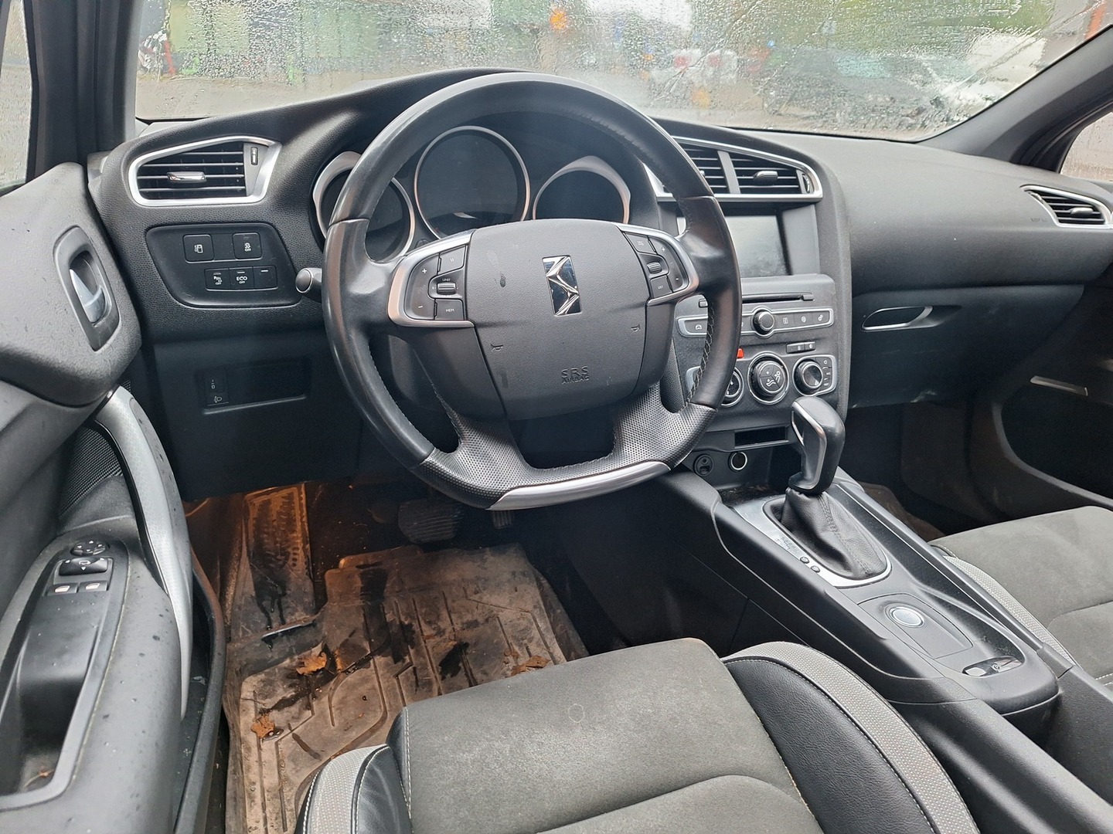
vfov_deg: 58.9
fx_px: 740
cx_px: 556
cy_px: 417
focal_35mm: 23
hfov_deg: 73.9
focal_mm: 5.54
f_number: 1.8
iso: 250
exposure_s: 1/50
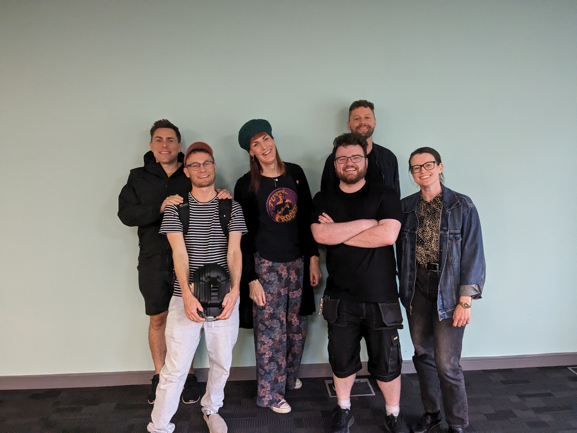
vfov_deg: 51.4
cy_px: 216
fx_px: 450
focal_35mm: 27
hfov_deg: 65.3
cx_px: 288
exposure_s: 1/99.9
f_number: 1.73
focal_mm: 4.38
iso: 1322
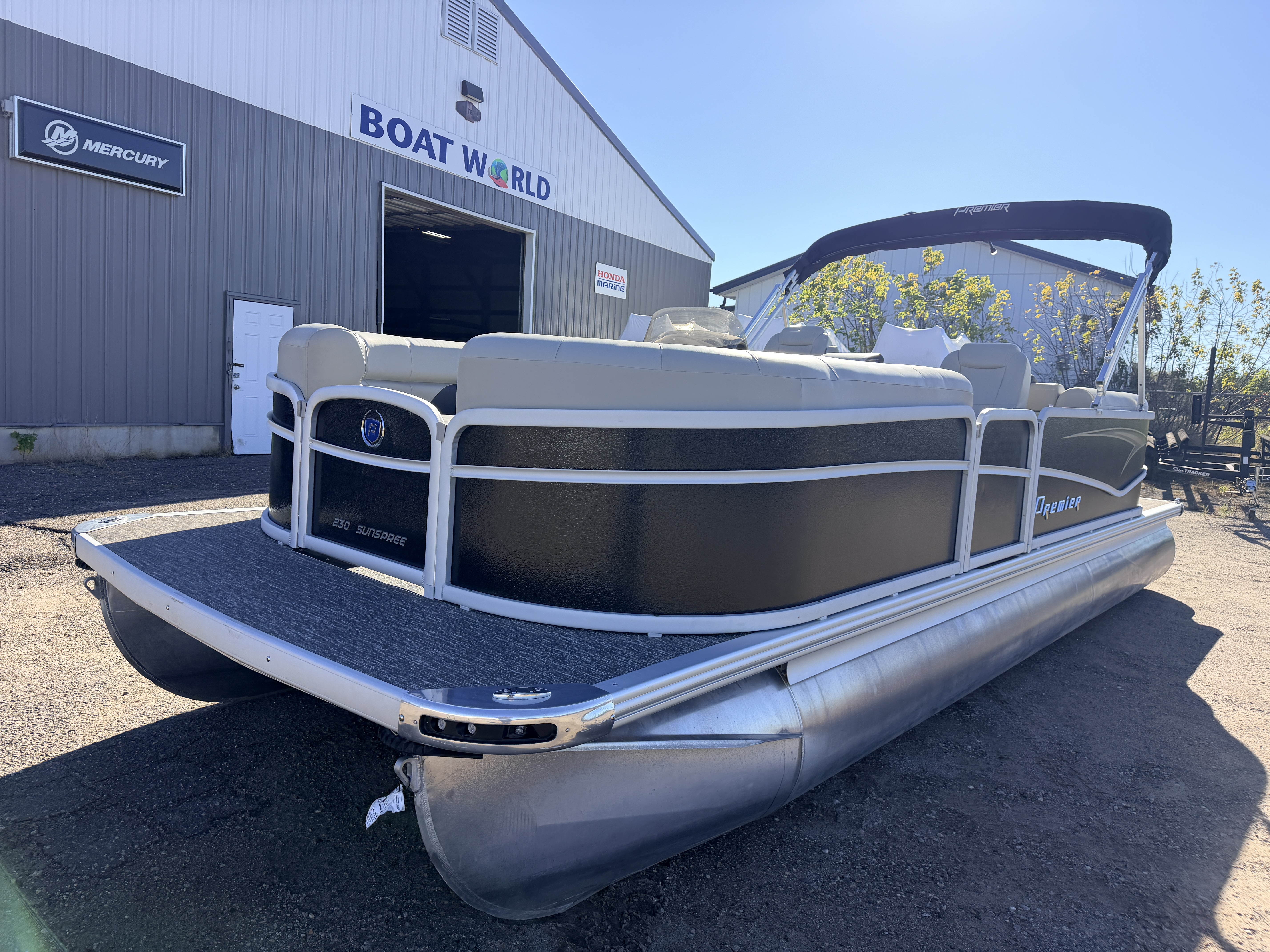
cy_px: 476
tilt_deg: -6.5
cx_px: 635
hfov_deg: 71.6
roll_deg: -4.4
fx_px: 881
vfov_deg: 56.8
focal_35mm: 24
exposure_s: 1/3279
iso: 100
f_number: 1.78
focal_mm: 6.76
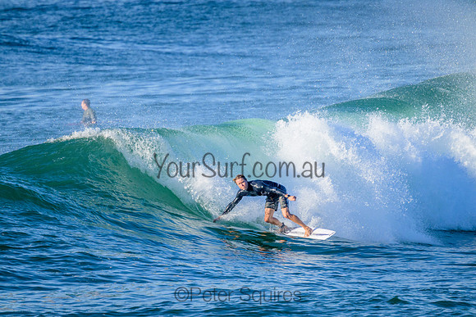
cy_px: 158
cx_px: 238
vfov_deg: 1.7
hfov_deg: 2.6
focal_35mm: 800
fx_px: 10580
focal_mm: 800
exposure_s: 1/2000
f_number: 11
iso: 1400
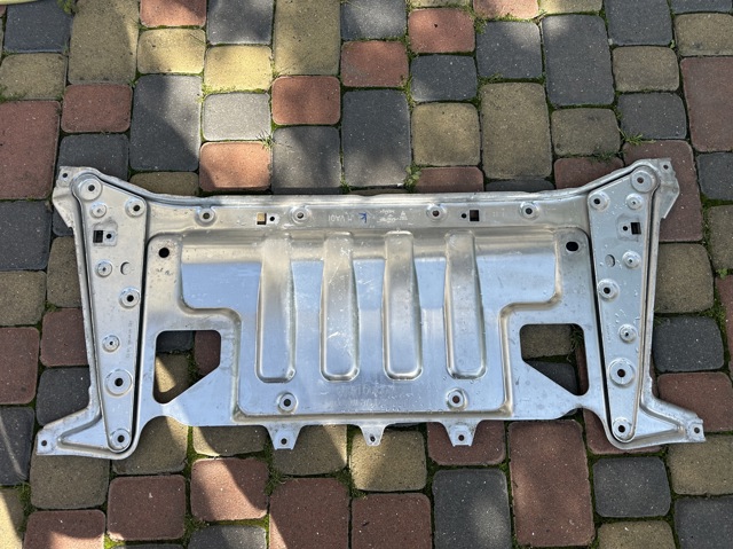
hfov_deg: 71.6
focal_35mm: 24
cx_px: 366
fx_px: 508
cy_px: 274
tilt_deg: -78.0
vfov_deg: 56.8
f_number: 1.78
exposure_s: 1/1613
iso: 80
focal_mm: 6.86
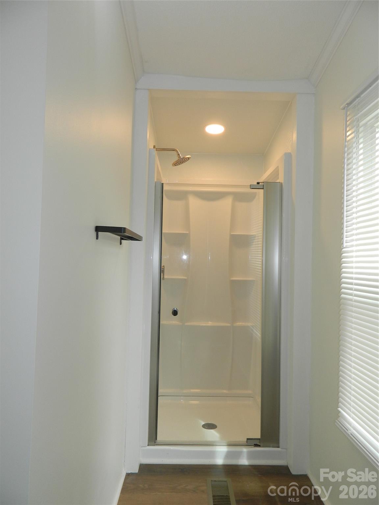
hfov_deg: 54.9
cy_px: 252
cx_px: 190
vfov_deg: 69.4
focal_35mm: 25
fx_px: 365
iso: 80
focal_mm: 4.5
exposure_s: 1/50
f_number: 3.1
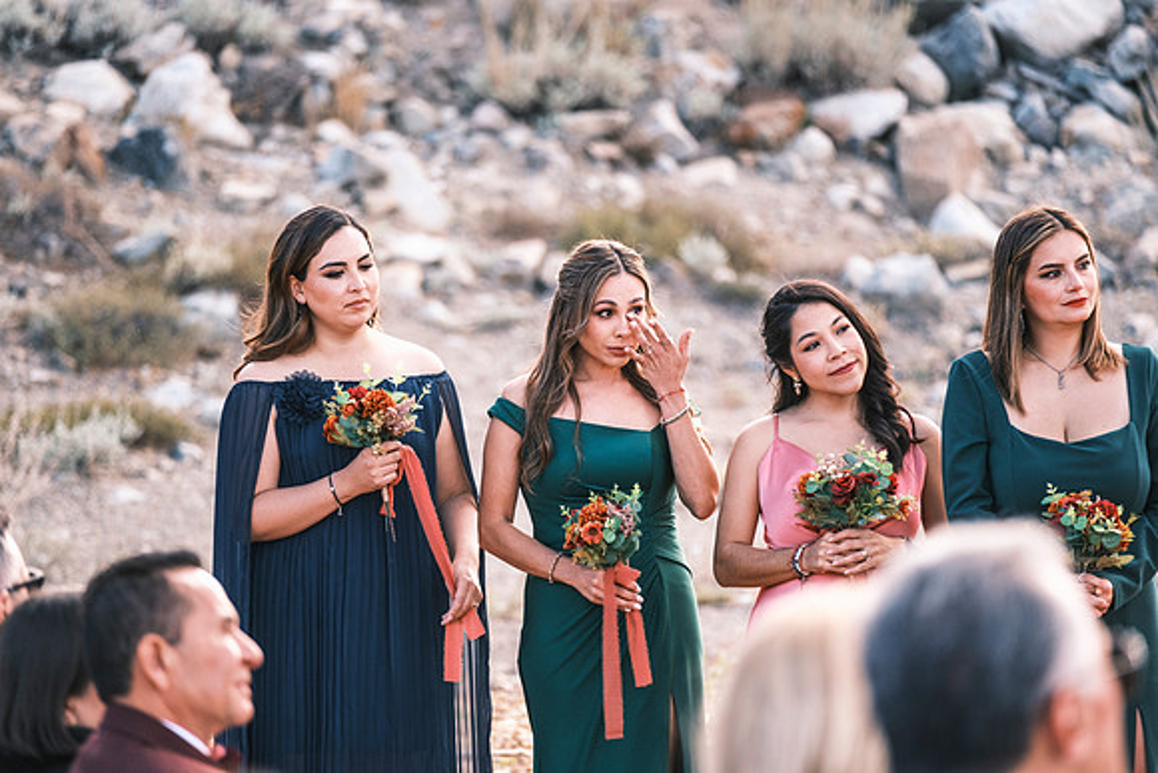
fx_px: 6499
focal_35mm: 202
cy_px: 386
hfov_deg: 10.2
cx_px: 579
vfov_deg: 6.8
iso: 400
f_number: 2.8
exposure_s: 1/800
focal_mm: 134.4
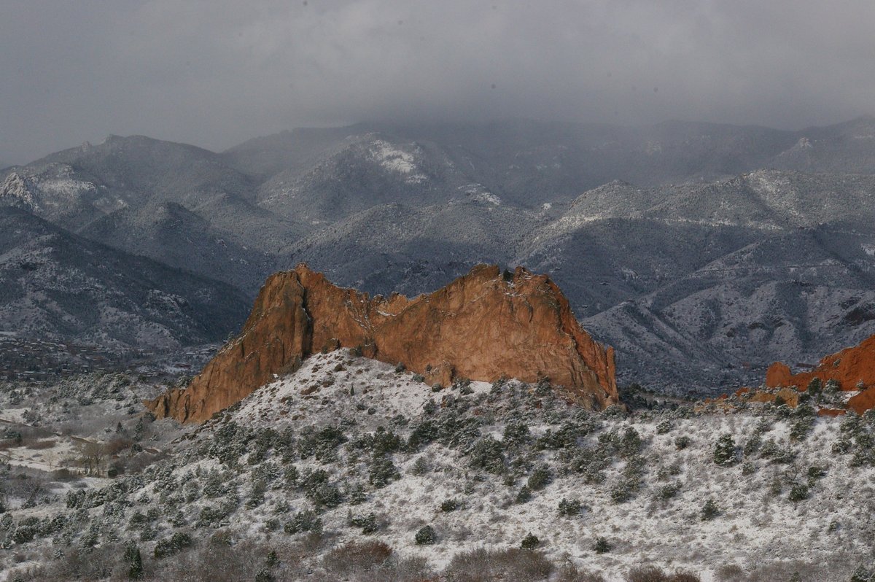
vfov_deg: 16.5
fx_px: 2004
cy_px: 291
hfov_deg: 24.6
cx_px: 438
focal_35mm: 82
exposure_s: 1/750
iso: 800
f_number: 19
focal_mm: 55
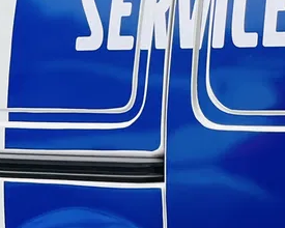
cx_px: 557
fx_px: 995
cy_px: 20
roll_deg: +1.7
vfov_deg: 13.0
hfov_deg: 14.0
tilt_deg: +1.0
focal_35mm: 118
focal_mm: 5.7
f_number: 1.5
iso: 100
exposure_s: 1/121
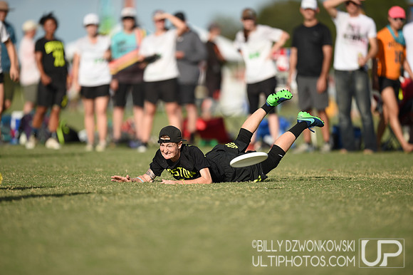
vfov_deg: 3.4
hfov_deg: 5.2
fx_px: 4586
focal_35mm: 400
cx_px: 206
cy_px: 138
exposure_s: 1/3200
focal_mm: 400
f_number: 2.8
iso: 125
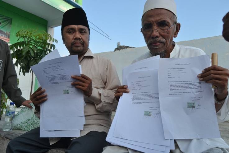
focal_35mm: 27
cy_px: 76
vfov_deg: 48.0
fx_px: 172
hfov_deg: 67.4
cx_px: 114
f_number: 6.3
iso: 100
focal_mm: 18
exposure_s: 1/160
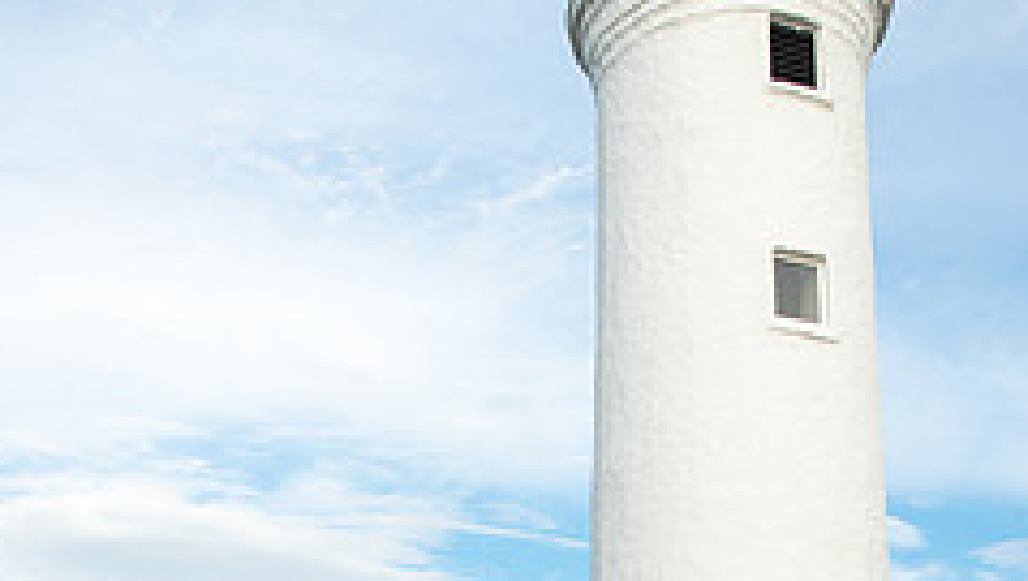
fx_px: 1719
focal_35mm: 63
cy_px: 770
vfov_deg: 17.8
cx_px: 512
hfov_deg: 33.3
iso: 400
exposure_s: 1/250
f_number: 11
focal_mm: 32
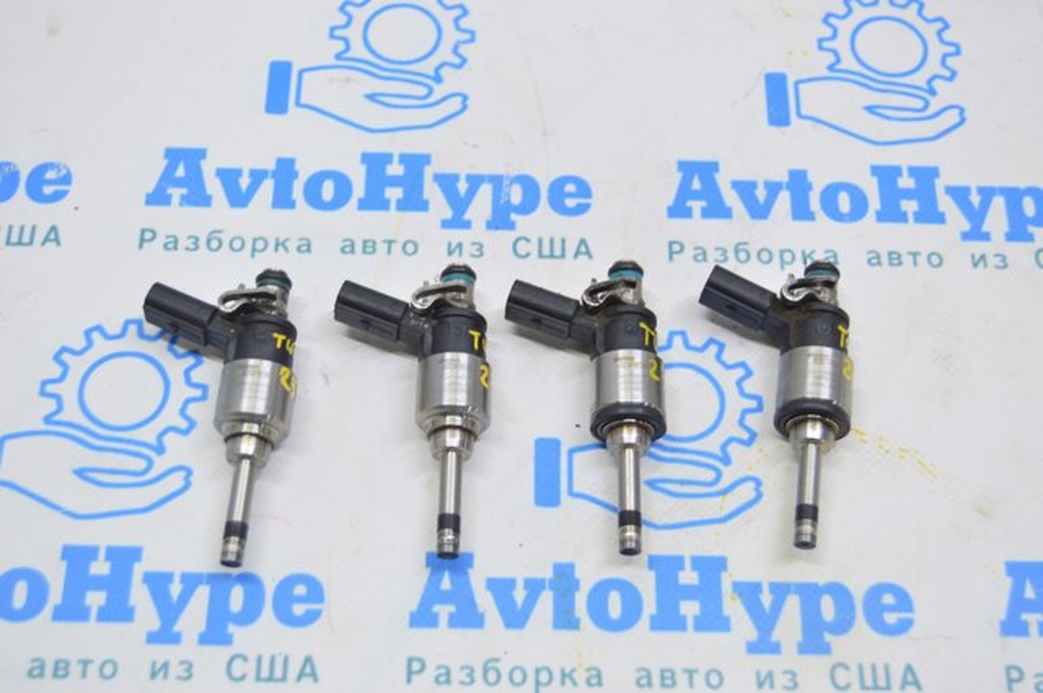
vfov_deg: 23.7
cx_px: 522
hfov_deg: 35.1
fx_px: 1649
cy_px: 346
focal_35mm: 57
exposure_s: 1/20
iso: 400
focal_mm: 38
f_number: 5.6
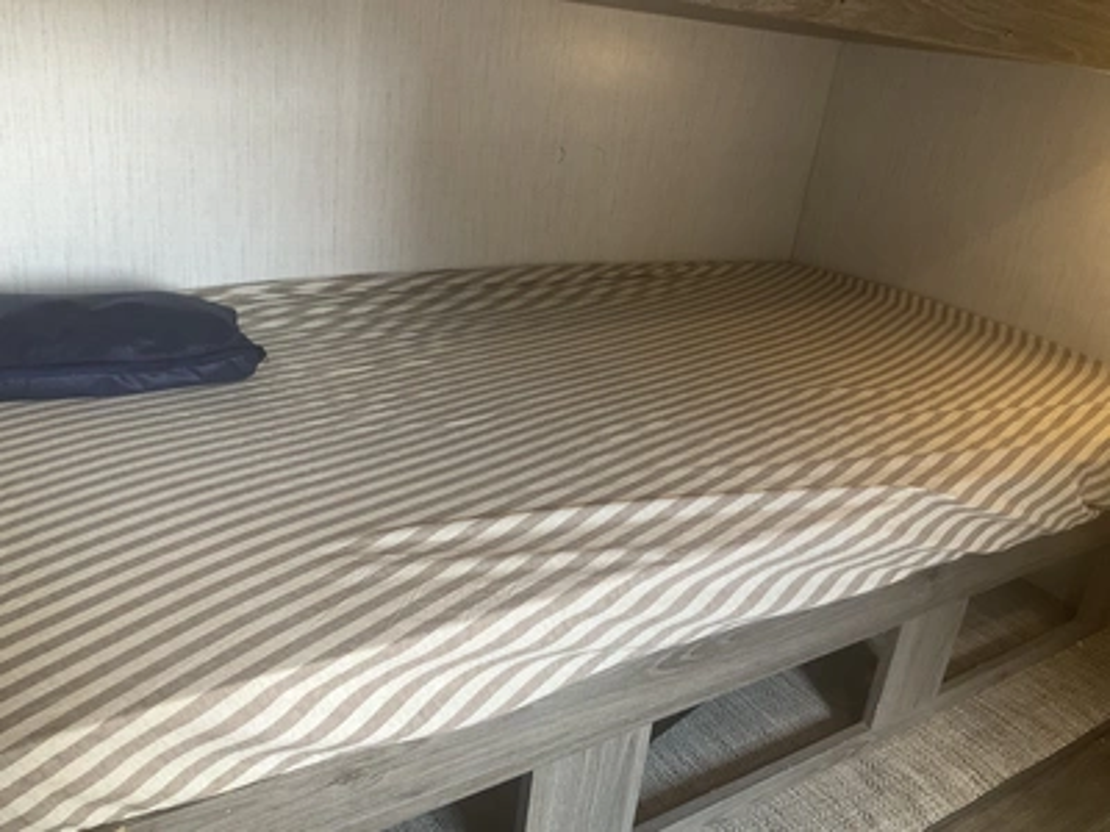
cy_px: 416
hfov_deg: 61.7
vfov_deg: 48.2
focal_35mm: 29
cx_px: 555
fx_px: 930
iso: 64
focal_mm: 3
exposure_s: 1/90
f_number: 1.8
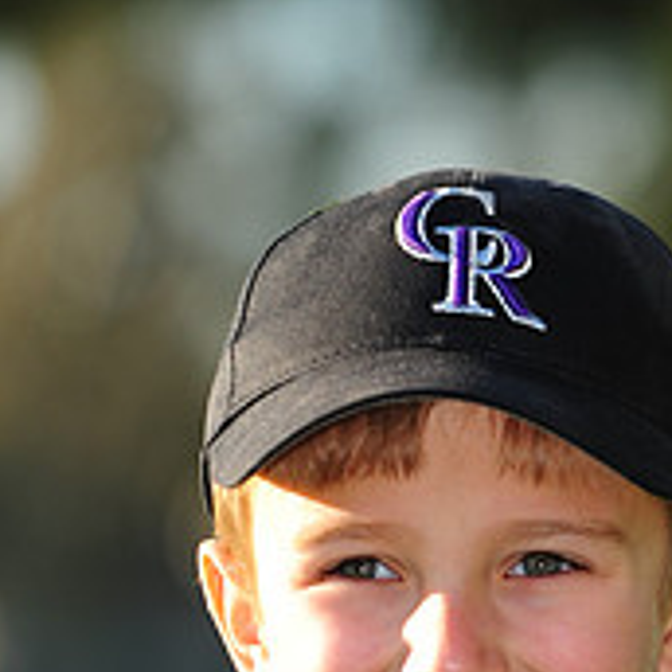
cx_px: 500
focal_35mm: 500
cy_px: 910
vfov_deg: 3.5
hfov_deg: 3.5
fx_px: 10982
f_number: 4.5
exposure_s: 1/500
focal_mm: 175
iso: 200
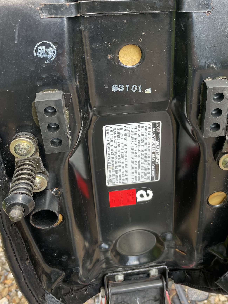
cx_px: 147
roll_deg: -1.6
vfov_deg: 45.6
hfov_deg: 35.7
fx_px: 351
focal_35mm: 40
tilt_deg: -34.5
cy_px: 85
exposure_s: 1/122
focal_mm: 4.2
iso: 32
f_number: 1.6
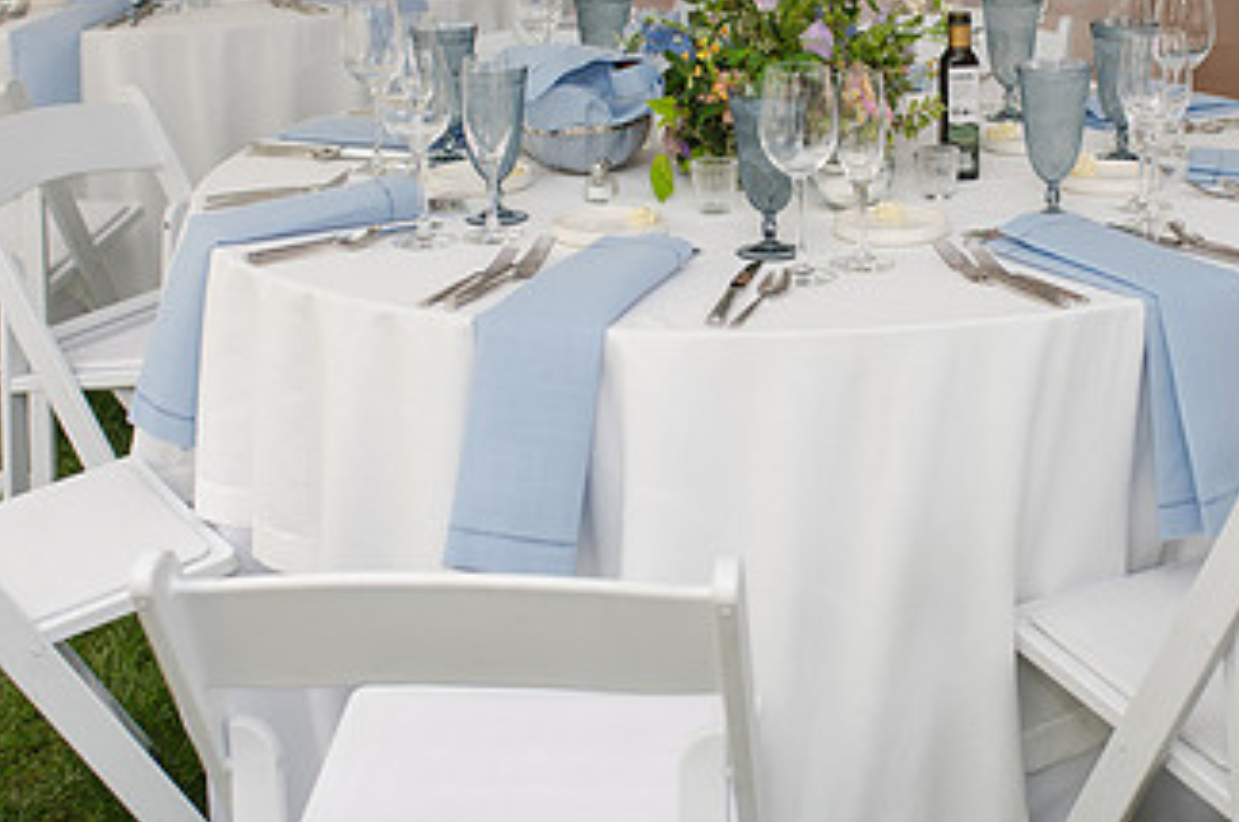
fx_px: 2165
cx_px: 799
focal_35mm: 63
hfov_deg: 31.7
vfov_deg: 21.4
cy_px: 271
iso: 140
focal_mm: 35
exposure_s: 1/200
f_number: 3.2
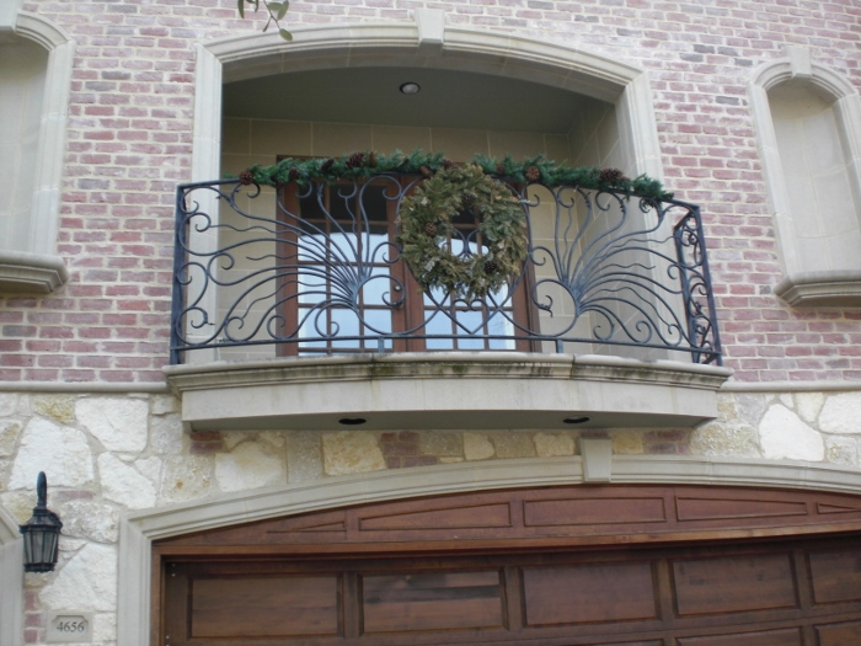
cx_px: 430
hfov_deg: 49.0
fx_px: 945
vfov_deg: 37.7
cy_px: 323
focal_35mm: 38
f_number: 3.1
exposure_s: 1/200
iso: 64
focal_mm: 6.3
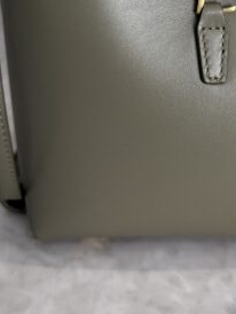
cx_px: 189
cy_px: -3
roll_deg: +0.0
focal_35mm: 70
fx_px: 635
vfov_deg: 26.2
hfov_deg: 20.8
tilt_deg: -17.4
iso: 160
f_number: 1.78
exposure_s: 1/120
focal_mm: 6.76
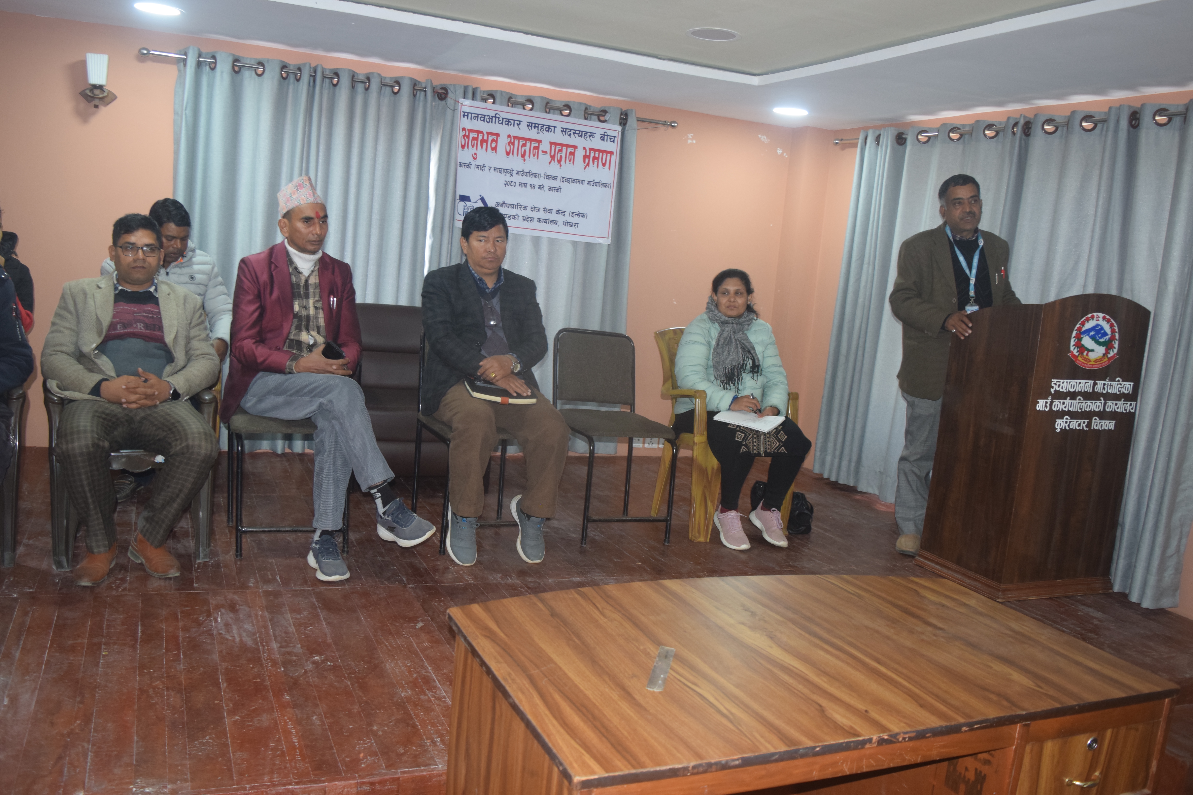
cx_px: 596
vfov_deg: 43.6
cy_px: 398
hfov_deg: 61.9
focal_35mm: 30
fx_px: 994
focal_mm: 20
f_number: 3.8
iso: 900
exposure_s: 1/60
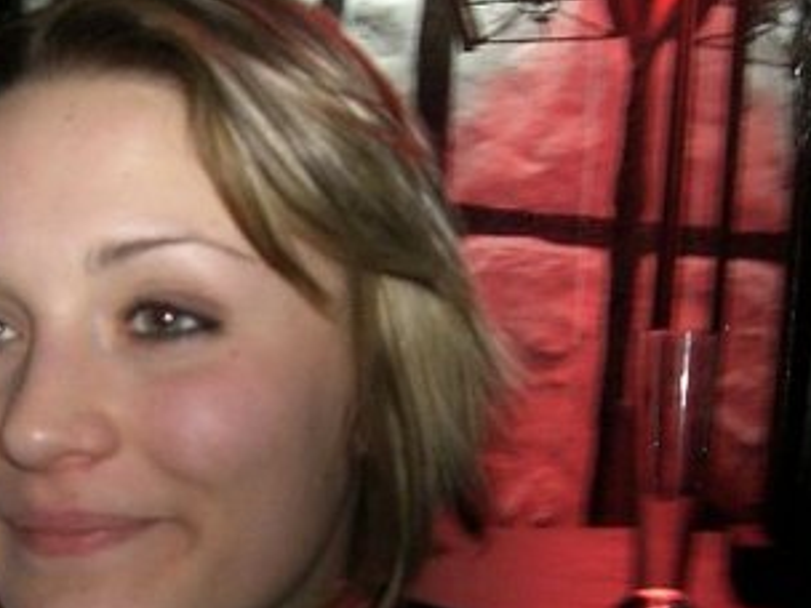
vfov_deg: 19.6
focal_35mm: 75
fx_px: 1757
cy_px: 365
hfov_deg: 25.7
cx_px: 208
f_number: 2.7
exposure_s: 1/60
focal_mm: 6.2
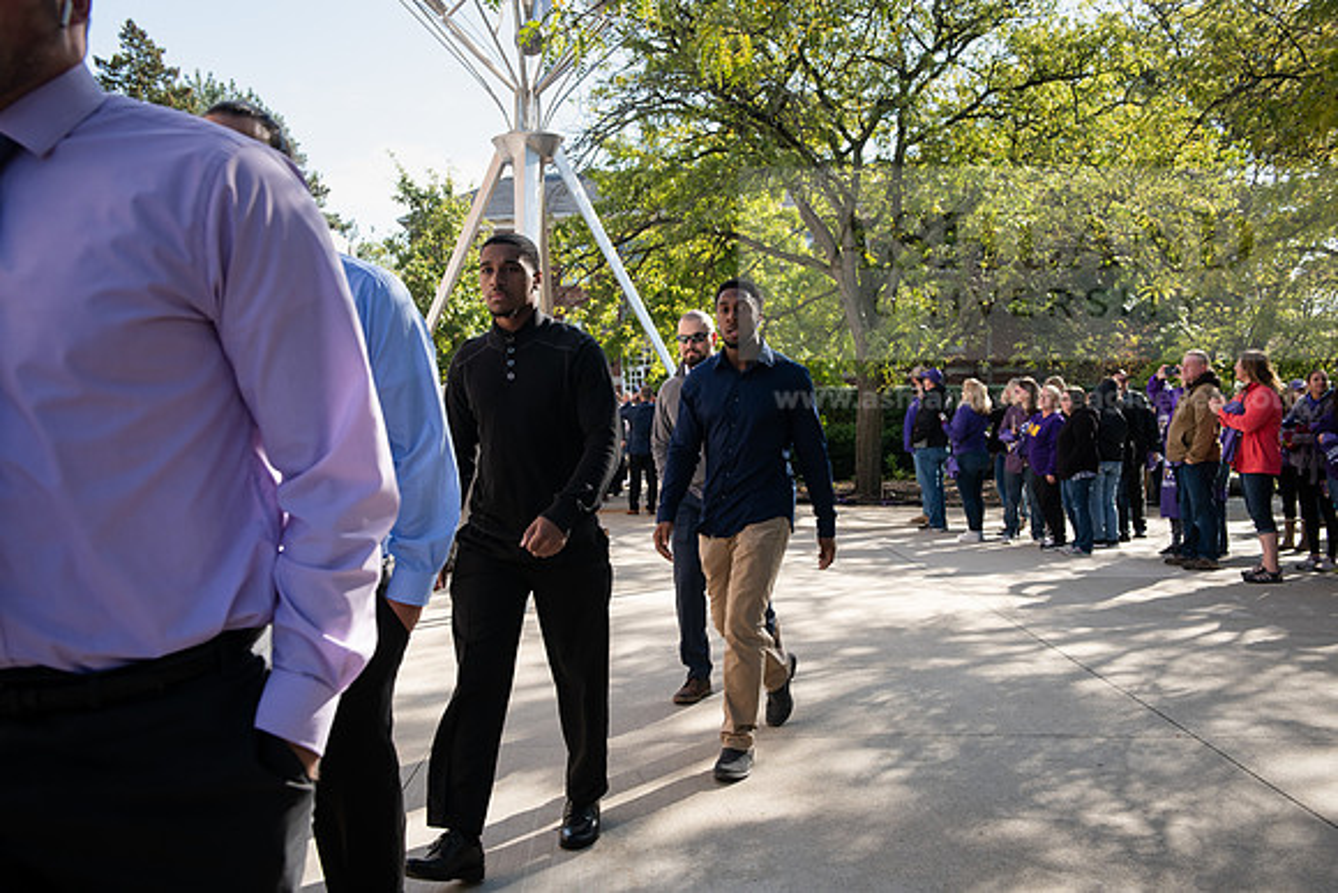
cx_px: 669
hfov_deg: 53.1
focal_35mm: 36
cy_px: 446
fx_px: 1338
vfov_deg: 36.9
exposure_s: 1/500
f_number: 6.3
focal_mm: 36
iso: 400
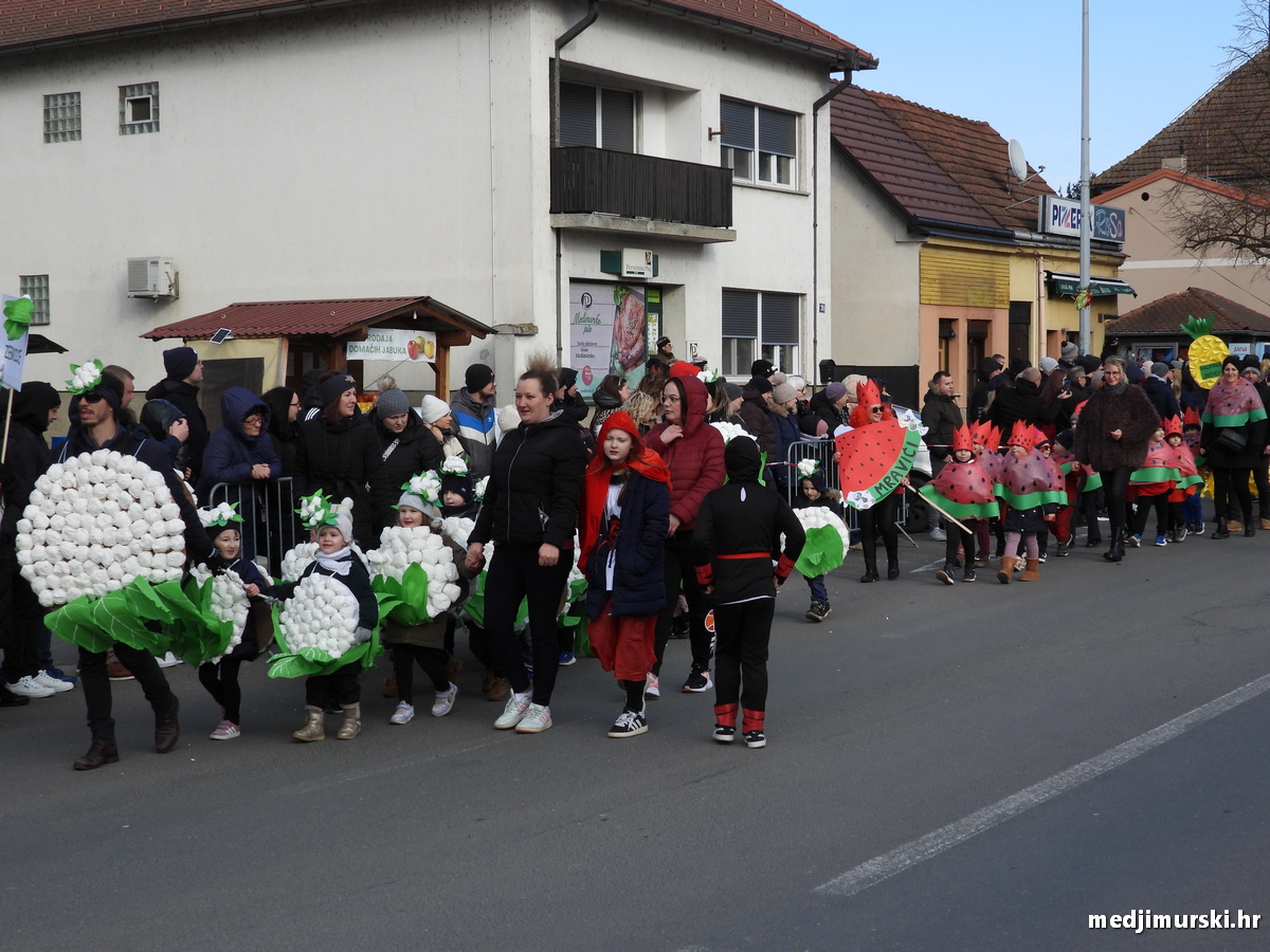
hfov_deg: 32.2
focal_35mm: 60
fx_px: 2201
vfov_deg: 24.4
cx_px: 635
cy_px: 476
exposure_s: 1/800
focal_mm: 10.7
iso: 100
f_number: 3.5
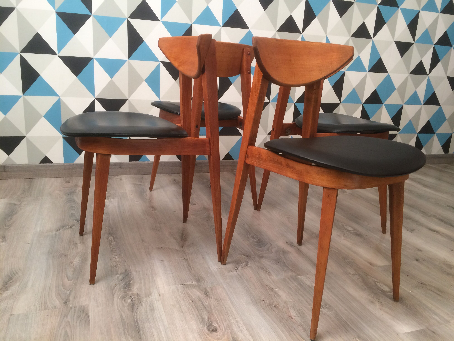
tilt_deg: -16.3
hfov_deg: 61.7
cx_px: 227
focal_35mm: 29
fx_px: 380
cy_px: 170
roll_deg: -4.2
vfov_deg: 48.2
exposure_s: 1/33
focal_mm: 4.15
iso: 64
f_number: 2.2
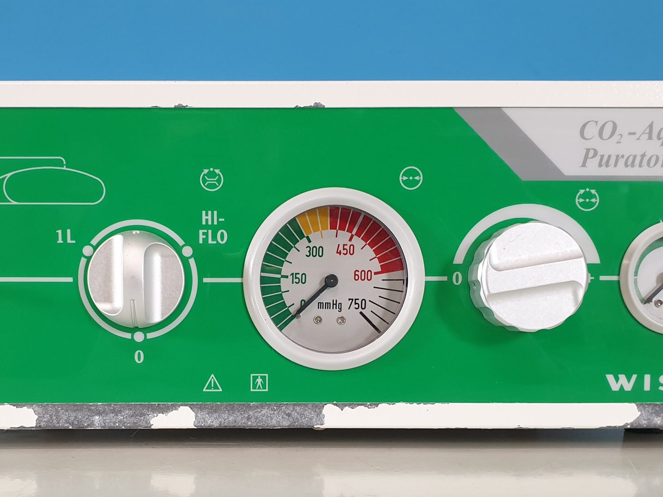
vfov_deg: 30.9
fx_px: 881
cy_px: 378
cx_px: 244
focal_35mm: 46
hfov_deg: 40.9
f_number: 2.4
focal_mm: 4.3
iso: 320
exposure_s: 1/50
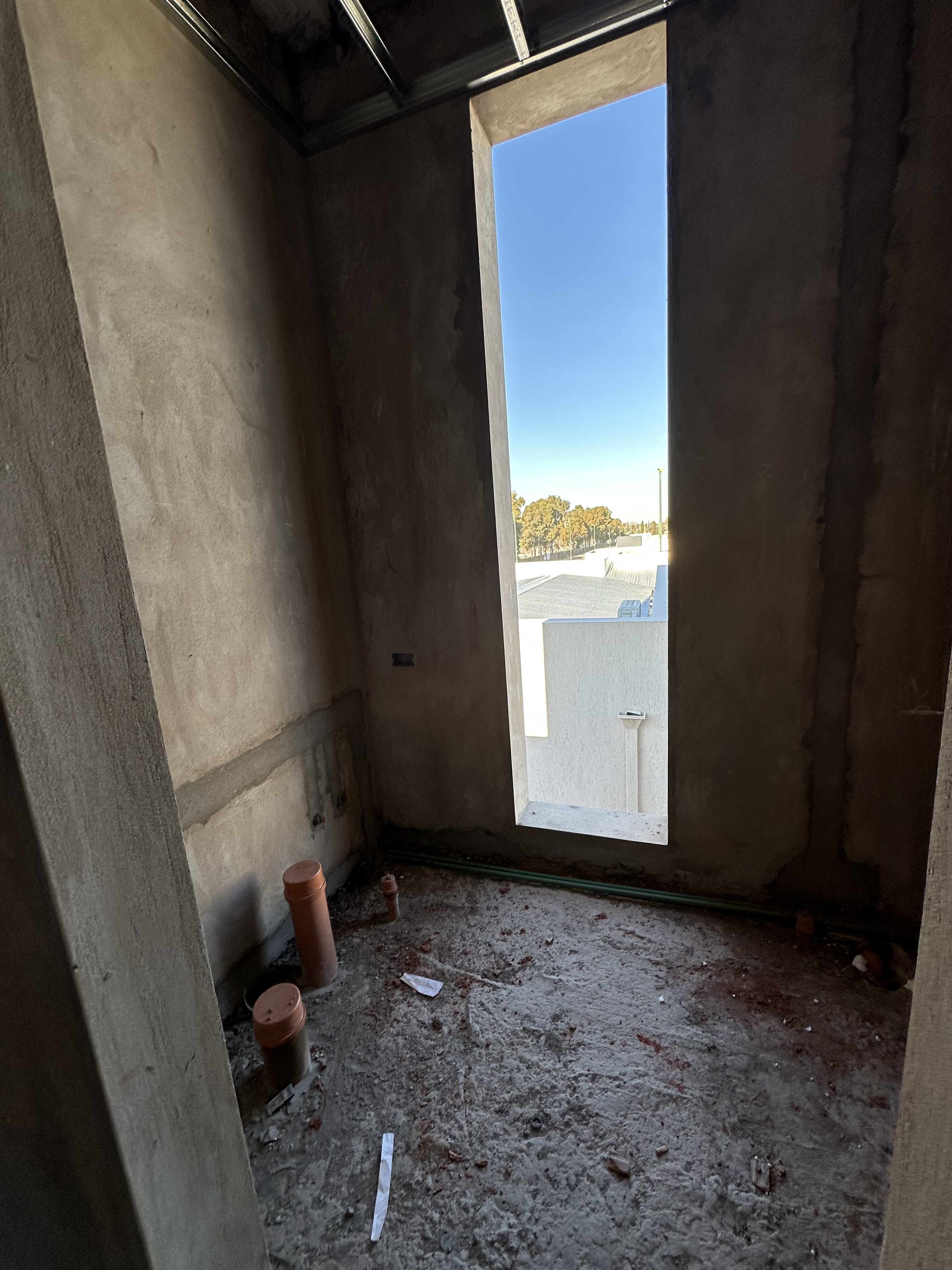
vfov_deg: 102.1
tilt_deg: -10.8
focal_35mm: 14
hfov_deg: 85.7
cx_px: 476
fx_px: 513
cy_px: 635
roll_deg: +3.1
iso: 40
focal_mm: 2.22
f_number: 2.2
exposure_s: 1/189
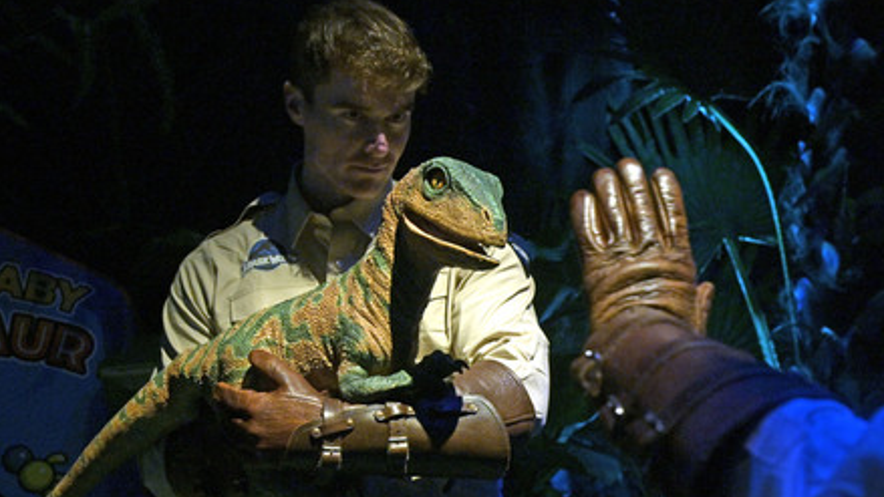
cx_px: 452
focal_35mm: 43
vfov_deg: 27.7
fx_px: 1008
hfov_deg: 47.4
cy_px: 274
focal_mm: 40
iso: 5000
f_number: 5
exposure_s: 1/100
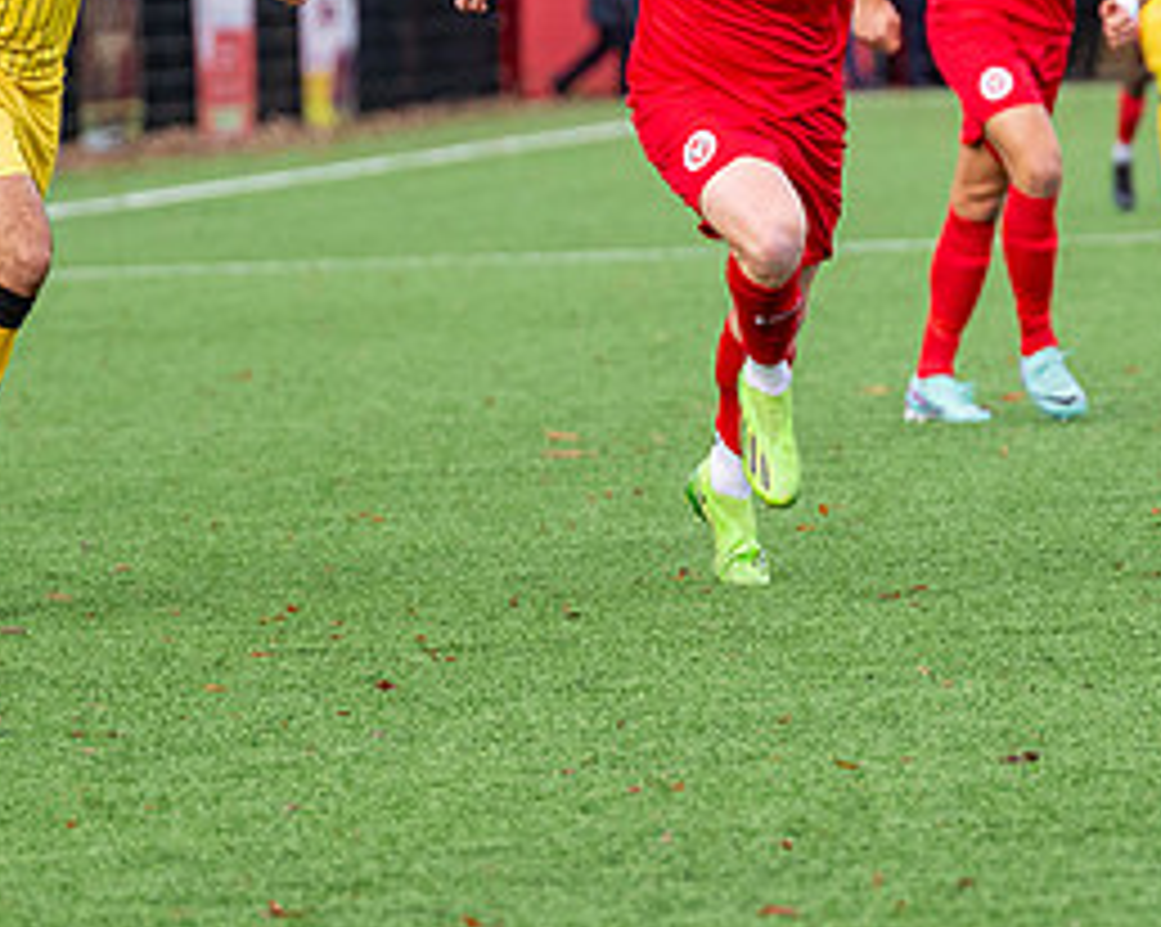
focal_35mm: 439
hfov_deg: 4.4
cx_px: 687
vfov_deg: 3.5
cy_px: 4
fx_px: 15073
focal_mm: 165
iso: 800
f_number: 4
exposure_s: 1/1600
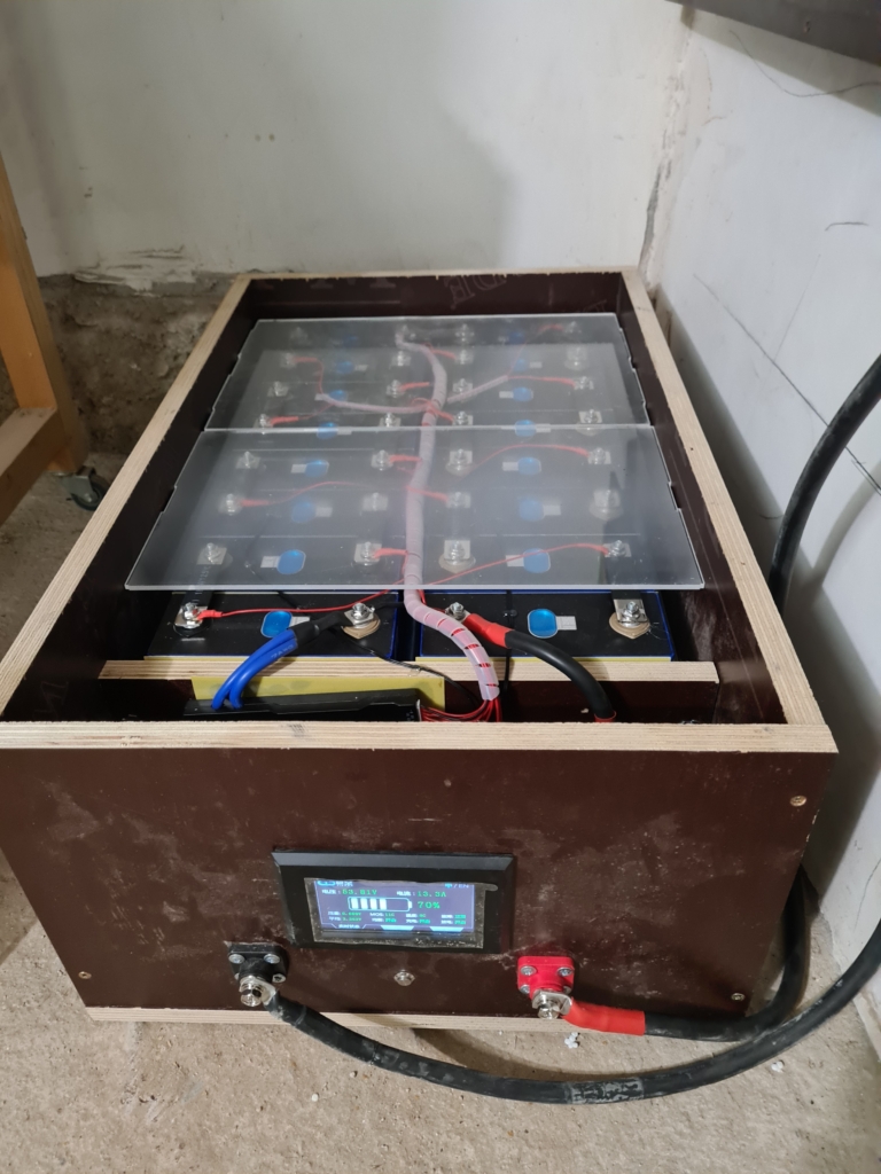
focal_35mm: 26
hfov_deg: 53.1
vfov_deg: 67.3
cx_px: 440
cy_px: 587
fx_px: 882
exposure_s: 1/25
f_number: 1.8
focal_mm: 5.4
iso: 640
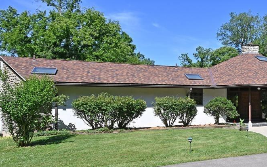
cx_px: 250
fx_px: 278
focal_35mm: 38
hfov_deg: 45.5
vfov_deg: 33.4
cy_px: 97
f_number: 10
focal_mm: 16.5
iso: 64
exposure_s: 1/125
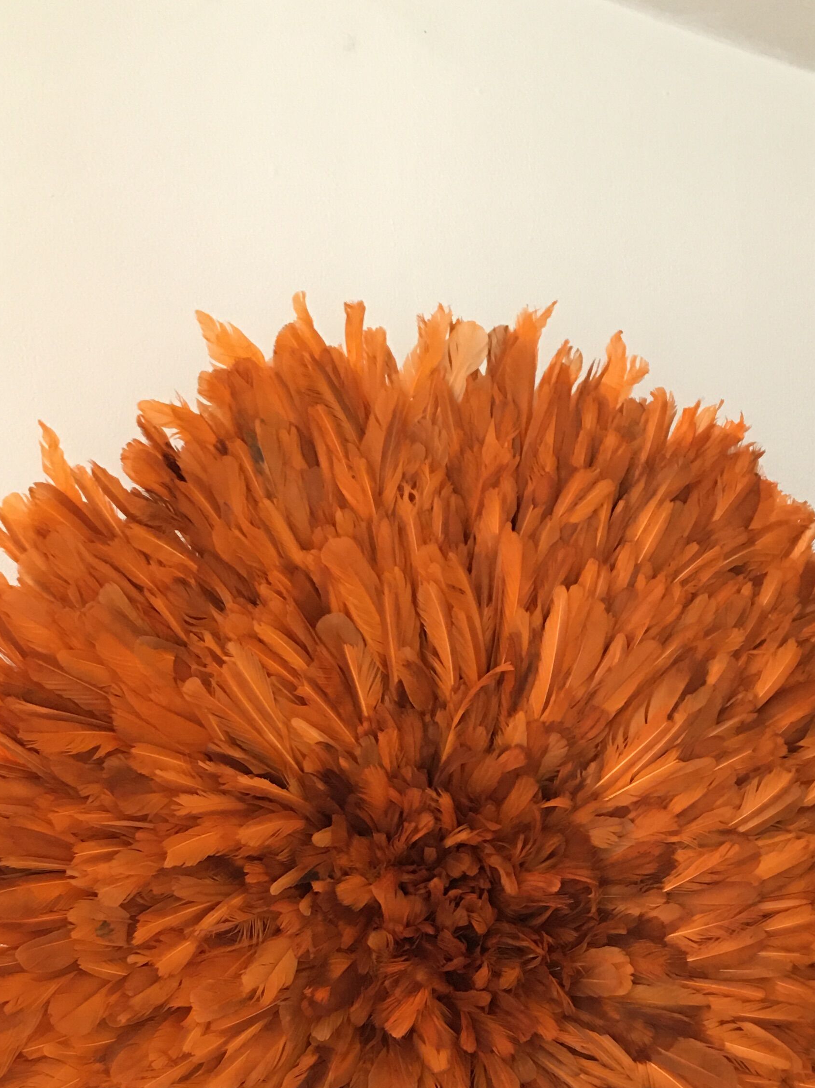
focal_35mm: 52
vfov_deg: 35.6
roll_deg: +1.6
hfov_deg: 28.0
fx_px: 1633
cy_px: 881
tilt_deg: +6.9
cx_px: 448
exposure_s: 1/17
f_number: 2.2
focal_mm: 4.15
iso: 100
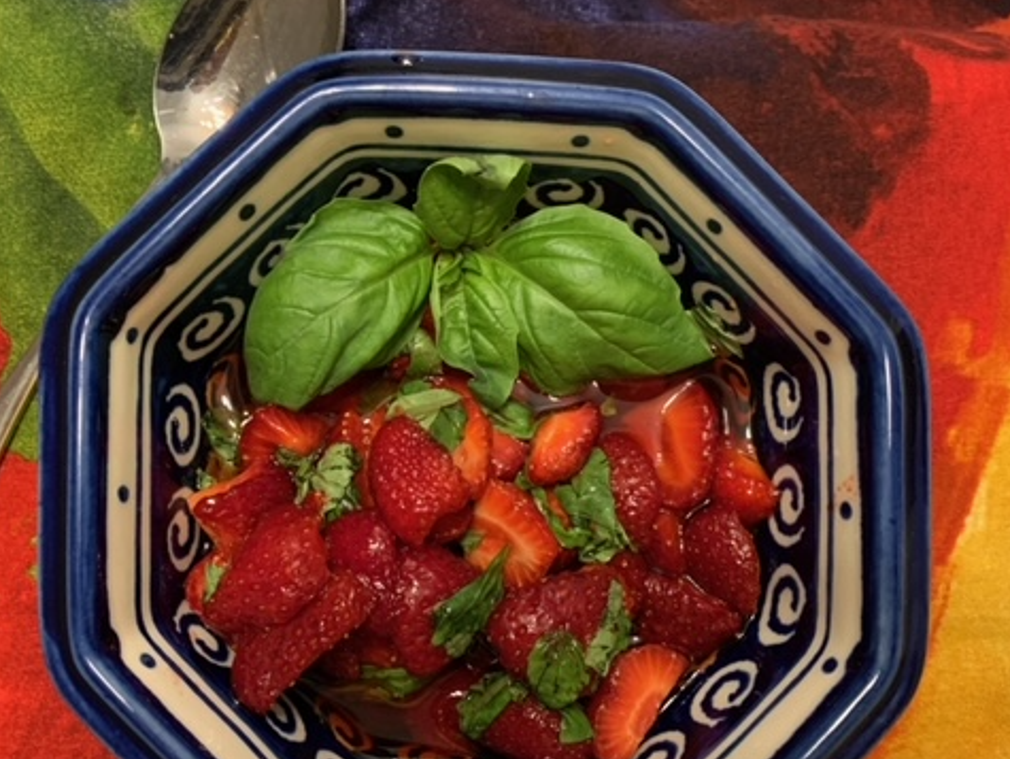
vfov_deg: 40.7
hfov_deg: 52.6
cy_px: 429
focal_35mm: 35
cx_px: 489
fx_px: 1022
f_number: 1.8
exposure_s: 1/40
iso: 400
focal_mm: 4.25
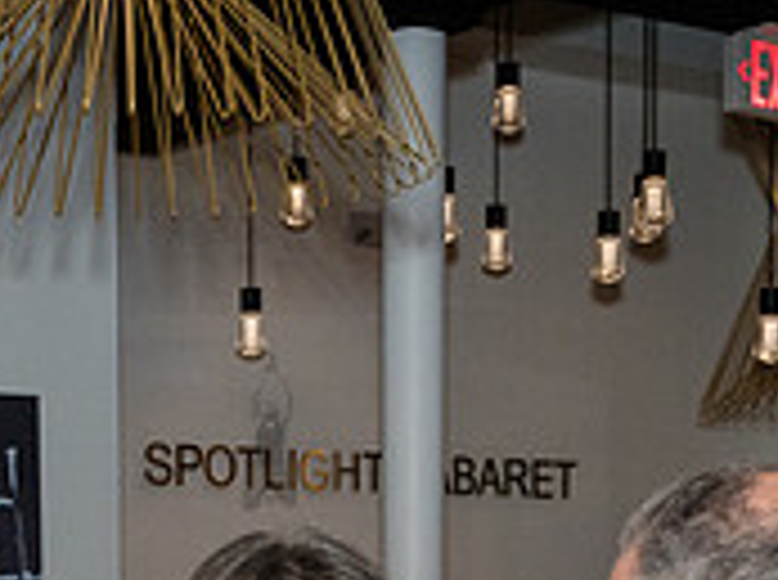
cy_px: 863
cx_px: 265
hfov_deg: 17.4
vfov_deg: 12.4
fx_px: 2534
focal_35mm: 113
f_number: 5
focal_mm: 35
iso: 6400
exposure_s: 1/320
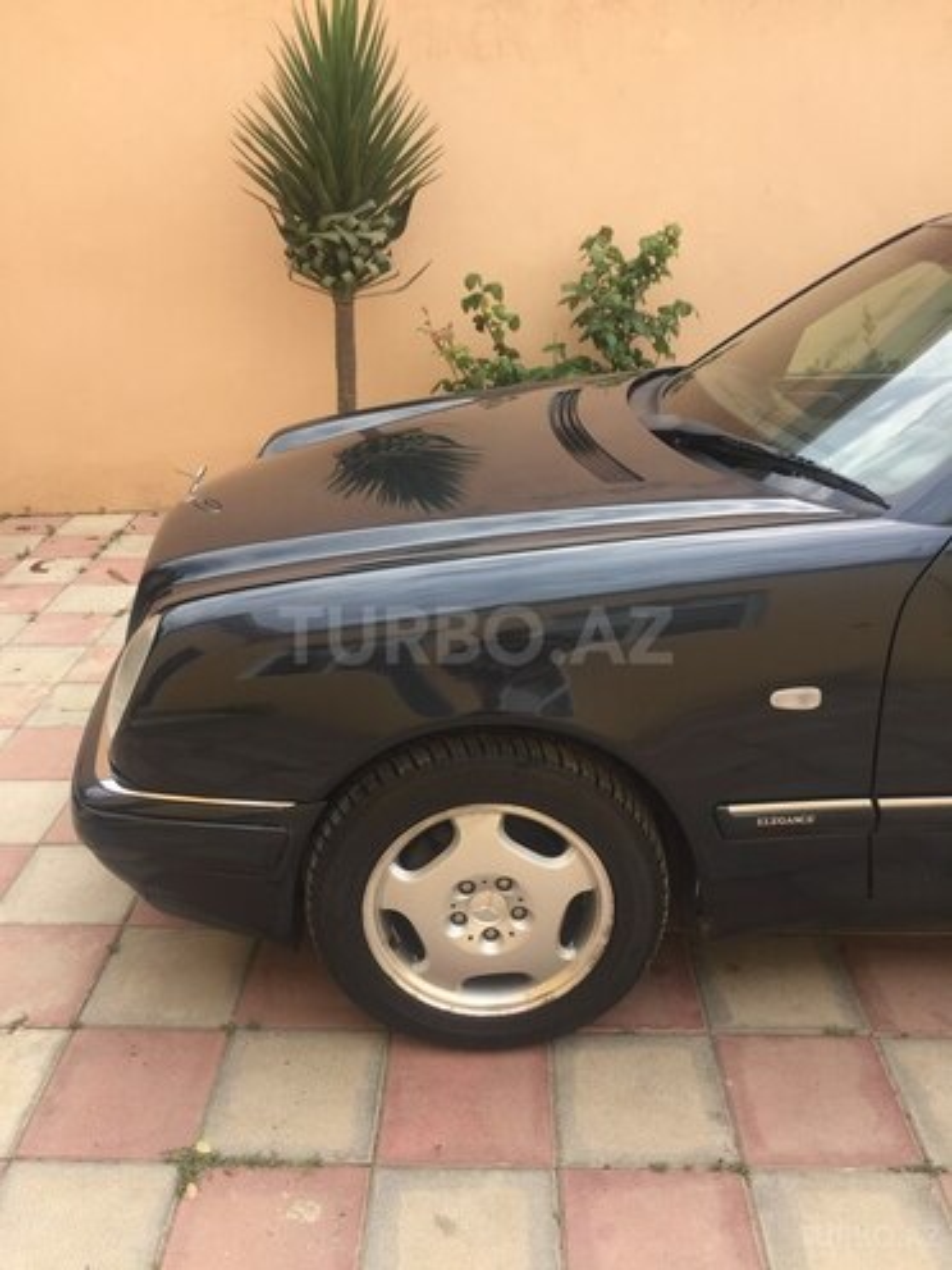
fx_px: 1063
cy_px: 635
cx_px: 476
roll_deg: -1.8
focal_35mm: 29
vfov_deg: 61.7
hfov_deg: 48.2
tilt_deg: -23.7
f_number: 2.2
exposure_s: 1/482
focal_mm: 4.15
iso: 32
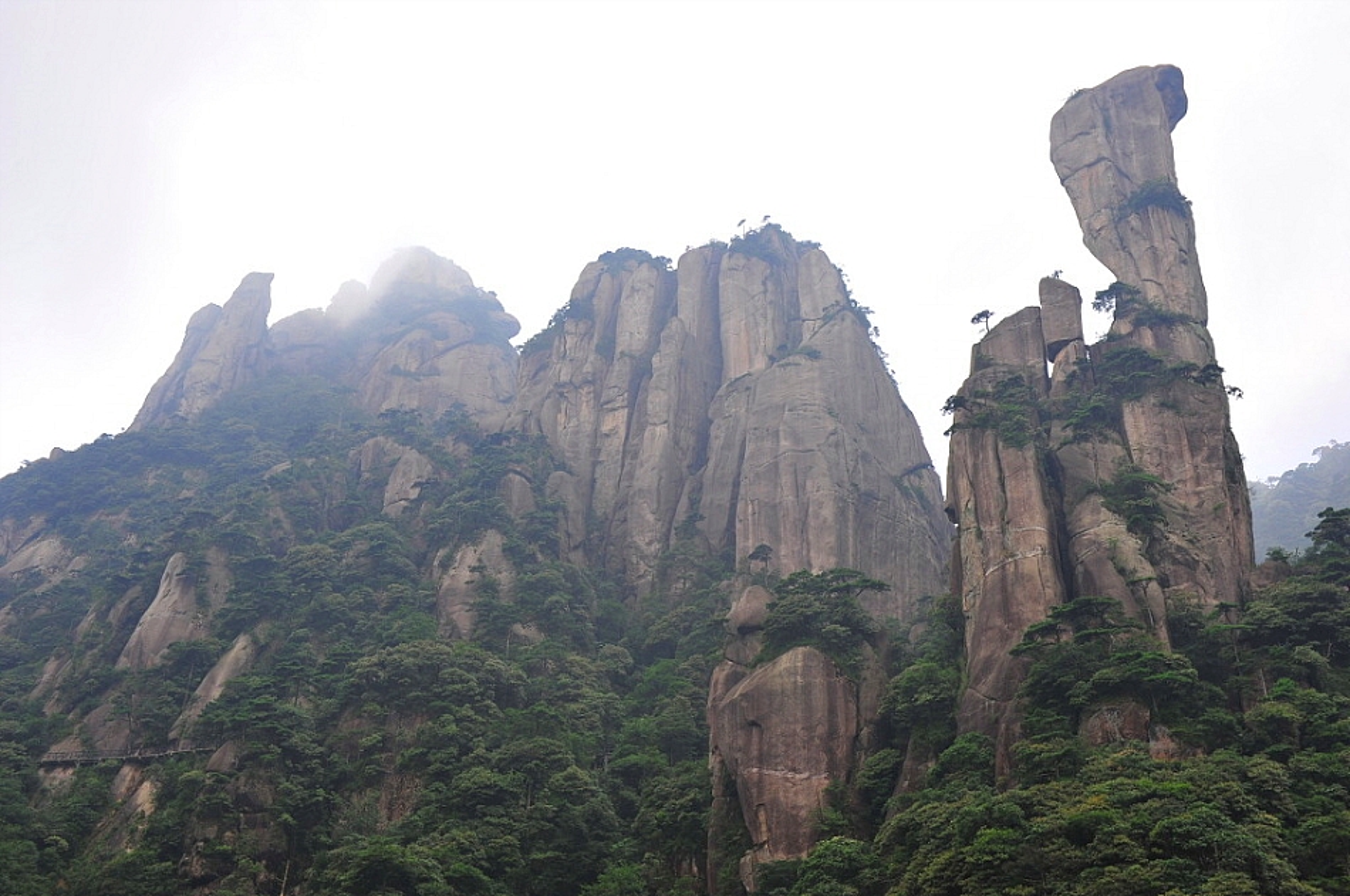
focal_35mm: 44
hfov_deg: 44.5
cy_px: 448
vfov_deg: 30.4
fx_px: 1648
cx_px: 675
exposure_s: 1/125
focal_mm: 44
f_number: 5.6
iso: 200
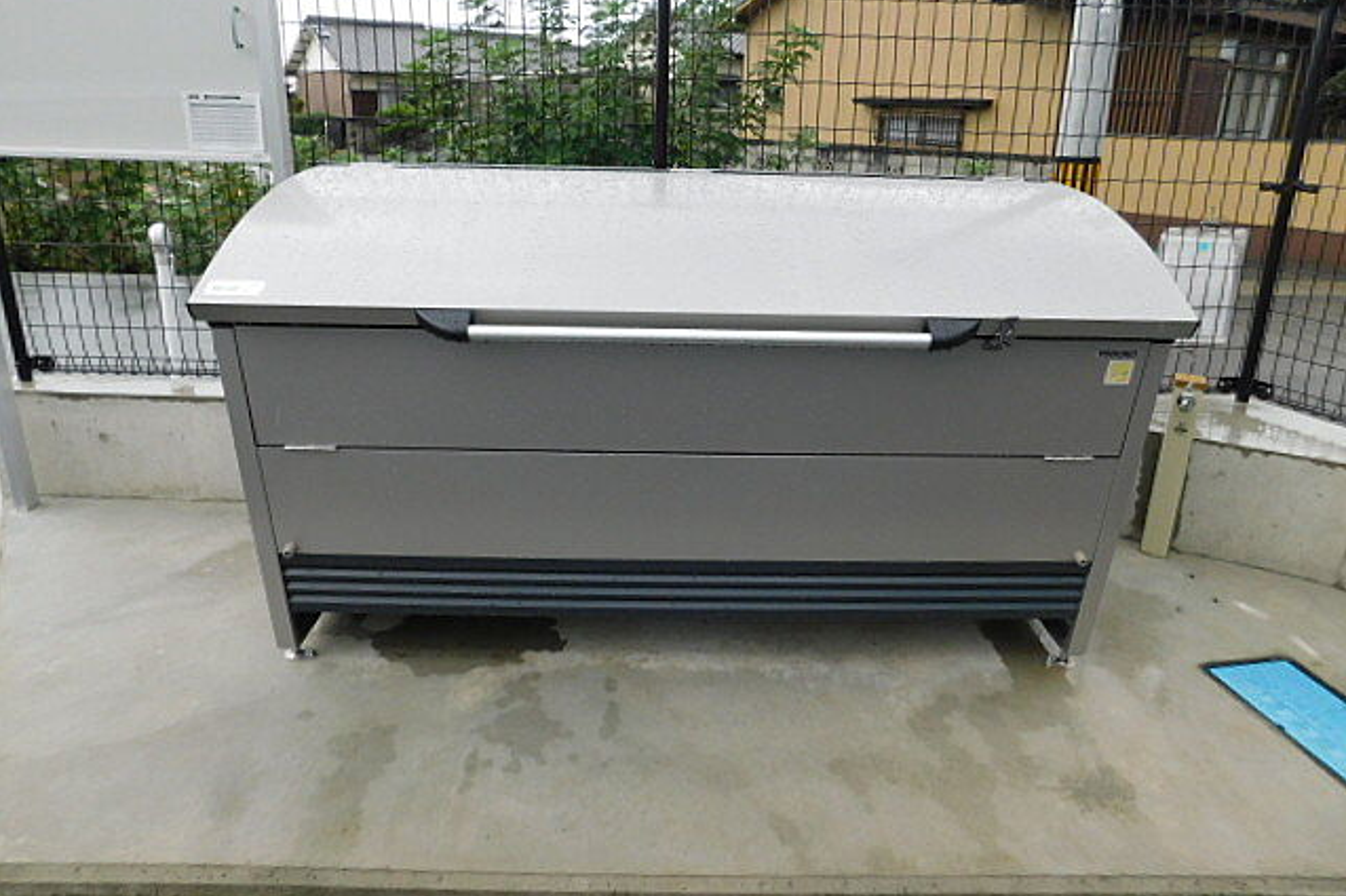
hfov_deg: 73.8
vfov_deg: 53.0
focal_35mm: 24
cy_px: 407
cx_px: 673
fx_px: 897
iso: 125
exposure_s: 1/320
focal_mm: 4
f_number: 3
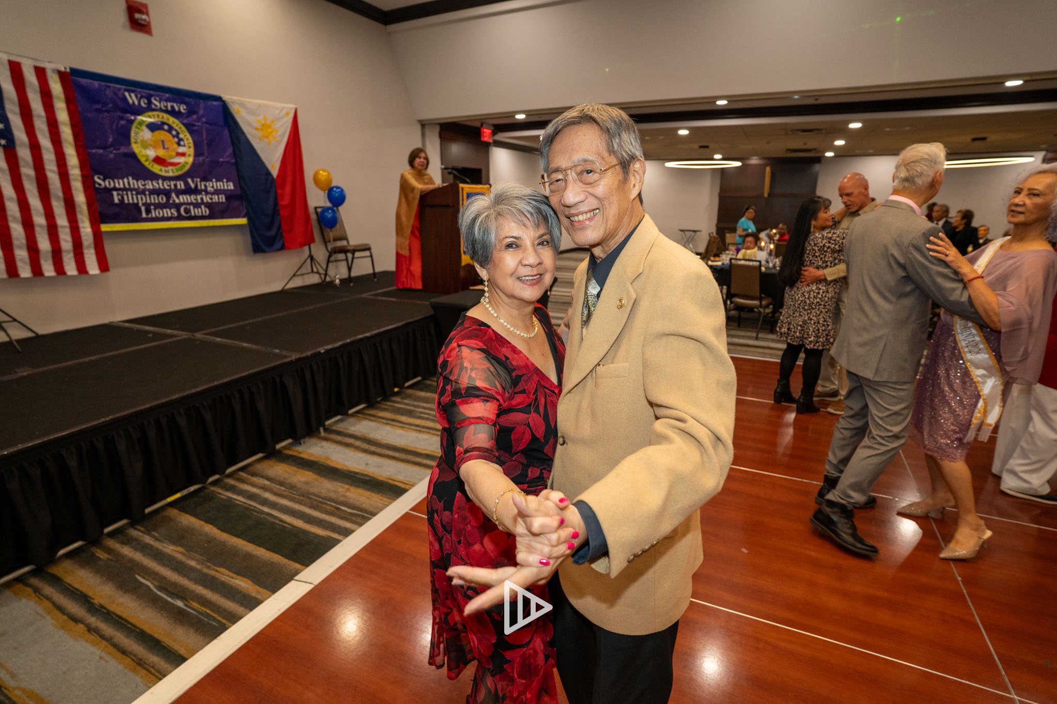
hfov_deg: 93.3
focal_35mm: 17
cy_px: 352
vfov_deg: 70.4
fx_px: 499
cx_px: 528
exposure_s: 1/125
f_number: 3.5
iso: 1600
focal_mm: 17
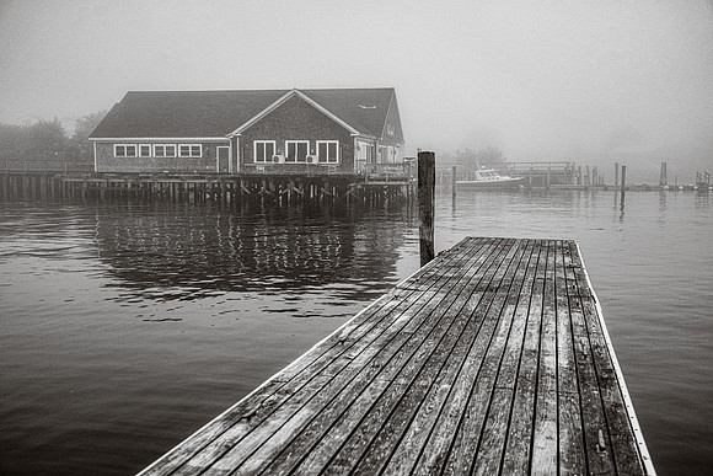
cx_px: 356
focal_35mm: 39
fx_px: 773
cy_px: 238
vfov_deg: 34.2
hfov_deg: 49.5
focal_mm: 39
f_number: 4
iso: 500
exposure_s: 1/2500
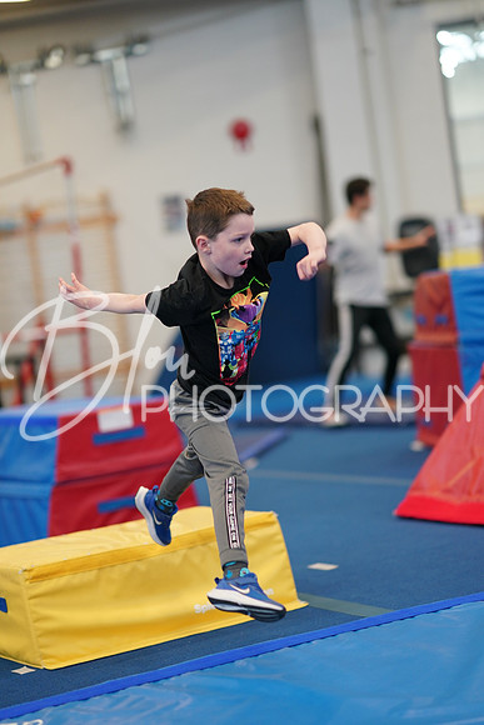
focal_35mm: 85
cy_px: 362
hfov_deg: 16.1
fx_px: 1713
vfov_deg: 23.9
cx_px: 242
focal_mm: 85
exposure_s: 1/500
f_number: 1.4
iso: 800
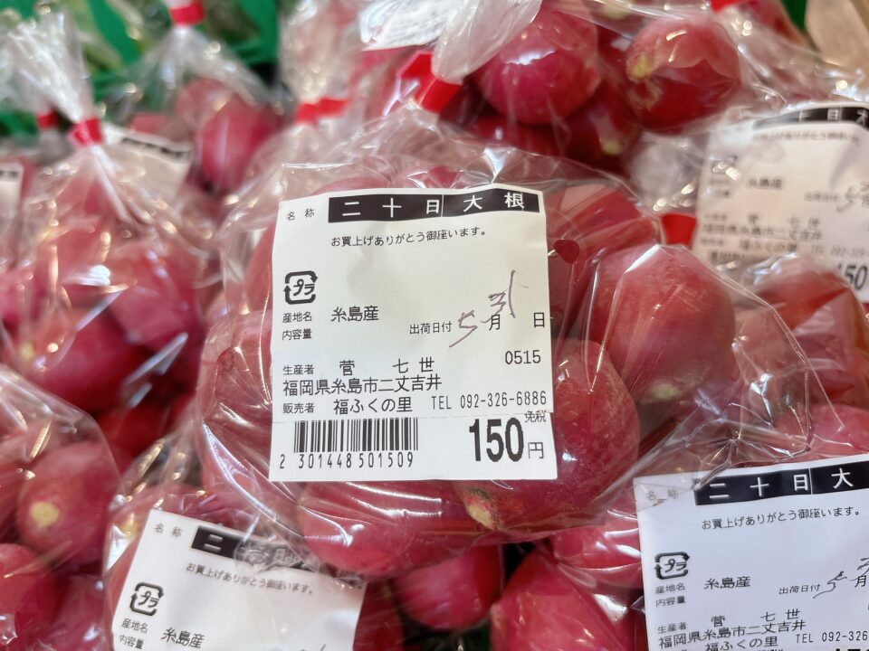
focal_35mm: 26
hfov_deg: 67.3
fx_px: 653
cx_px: 434
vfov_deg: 53.1
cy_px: 326
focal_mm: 5.96
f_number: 1.6
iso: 125
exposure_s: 1/120
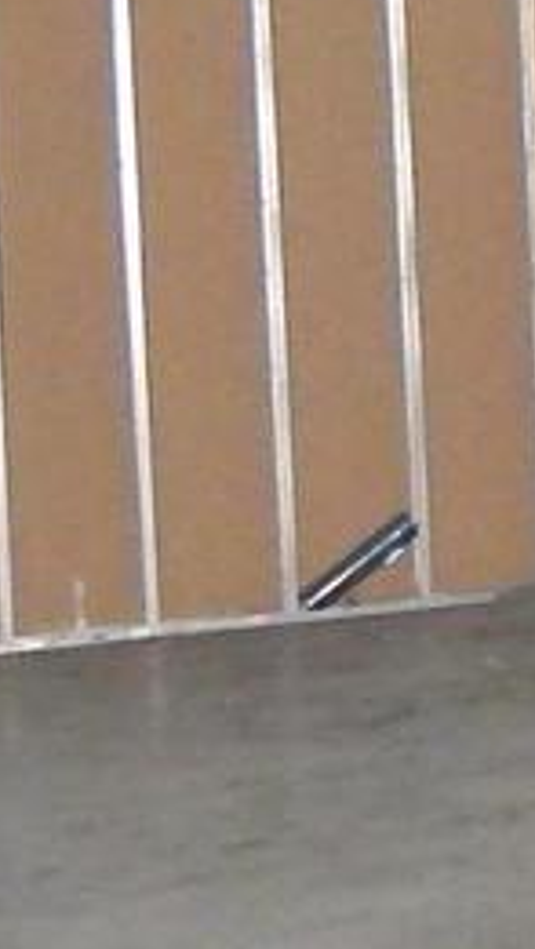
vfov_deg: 16.1
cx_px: 1361
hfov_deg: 8.3
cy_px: 102
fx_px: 3326
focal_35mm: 132
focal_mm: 4
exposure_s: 1/30
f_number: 3
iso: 1600
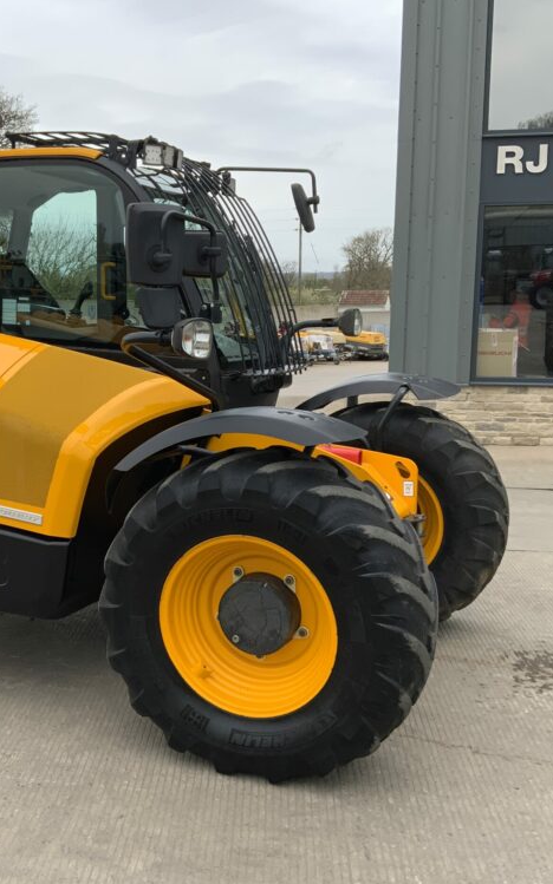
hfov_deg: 30.1
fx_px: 1013
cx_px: 144
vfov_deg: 47.2
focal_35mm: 42
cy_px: 451
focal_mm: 3
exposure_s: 1/883
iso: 16
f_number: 1.8
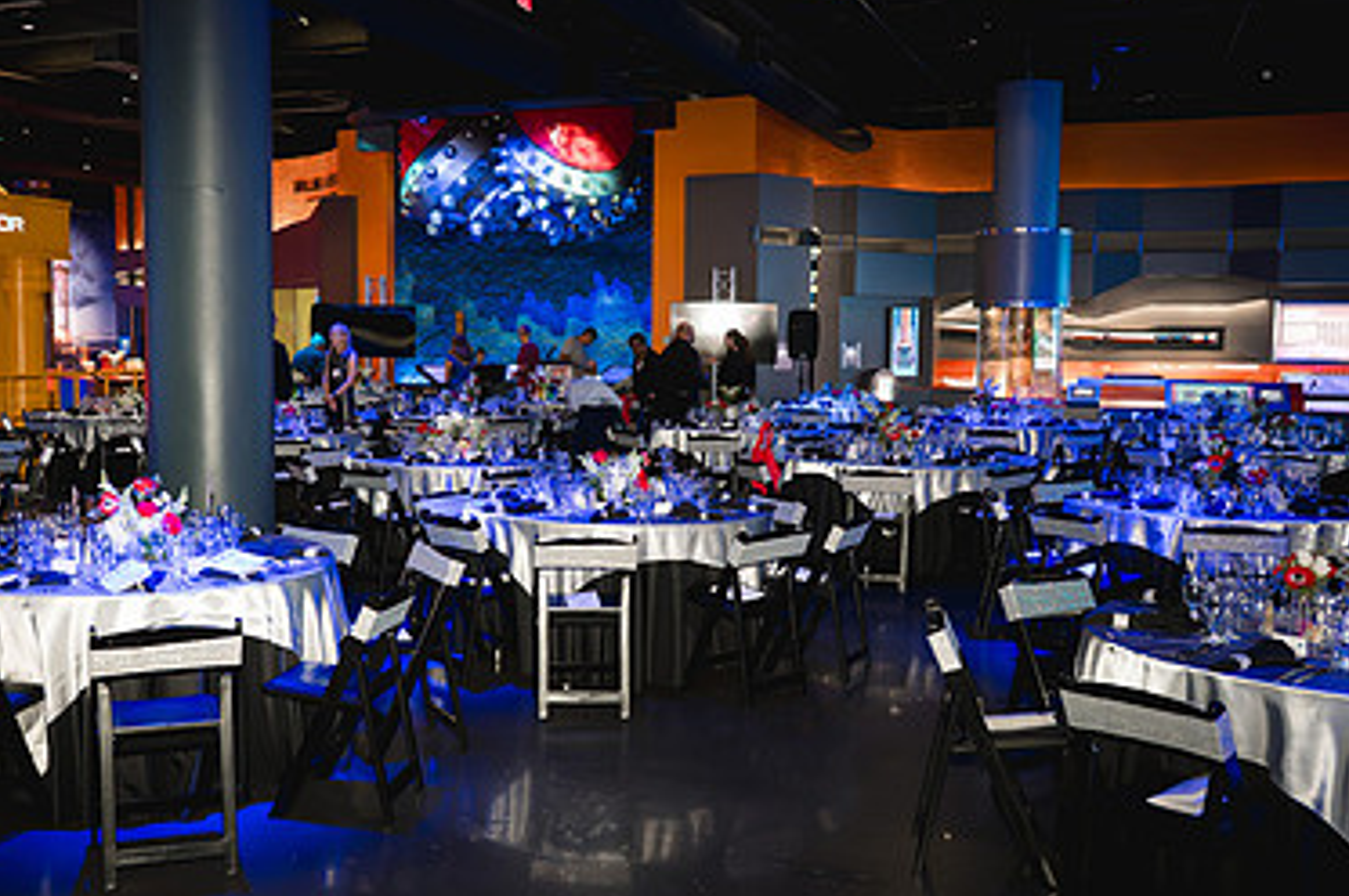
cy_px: 441
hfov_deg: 50.5
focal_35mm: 38
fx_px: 1423
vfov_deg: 35.0
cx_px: 550
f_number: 3.5
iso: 4000
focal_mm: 24
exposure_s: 1/200
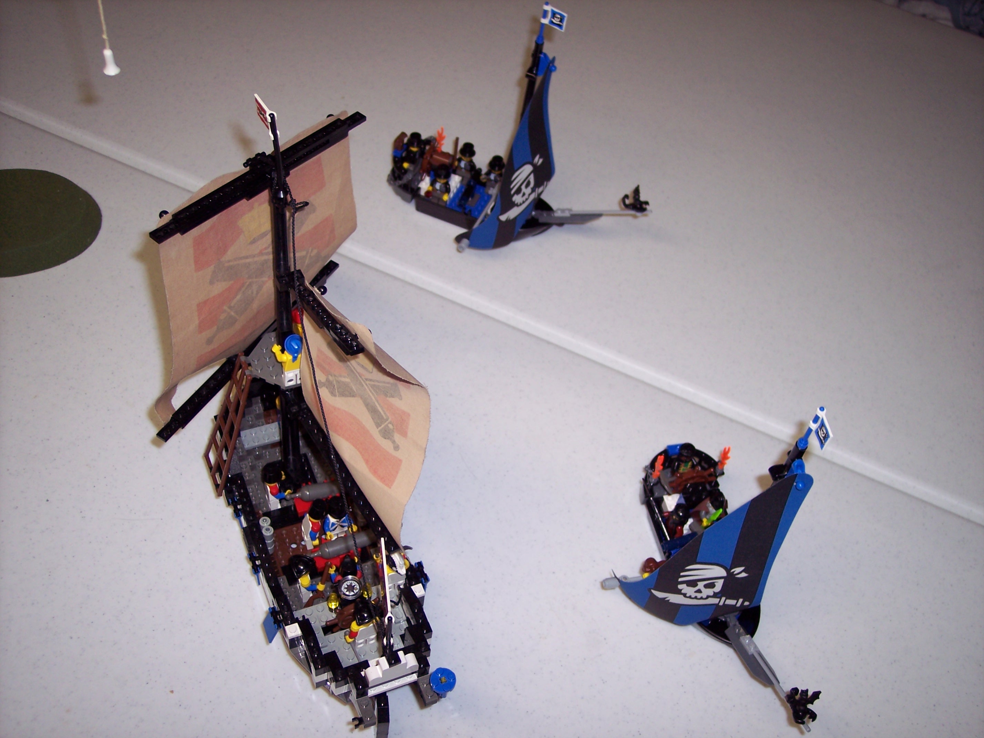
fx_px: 1109
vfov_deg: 36.8
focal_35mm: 39
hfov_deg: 47.9
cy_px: 369
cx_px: 492
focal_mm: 8
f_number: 2.8
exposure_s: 1/60
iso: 100
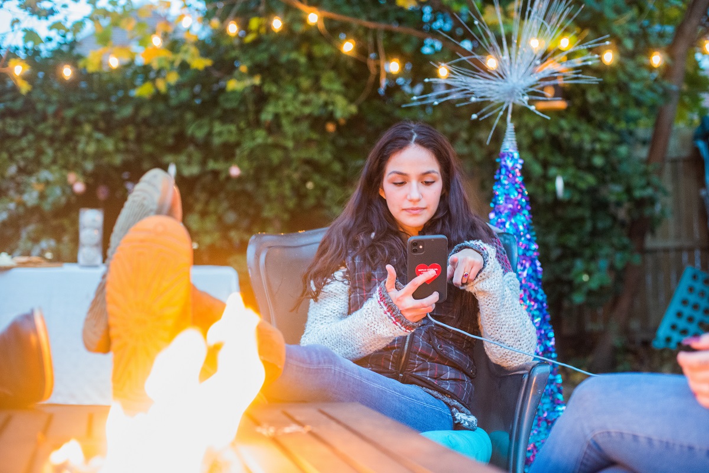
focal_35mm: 50
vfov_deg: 27.0
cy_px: 236
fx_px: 985
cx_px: 354
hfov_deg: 39.6
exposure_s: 1/50
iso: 4500
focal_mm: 50
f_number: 3.5
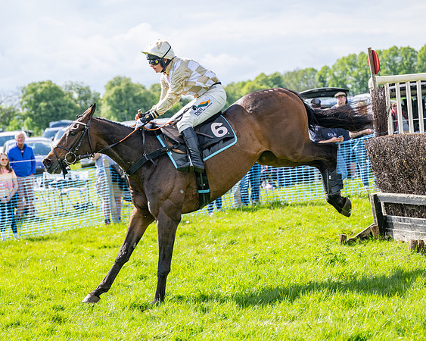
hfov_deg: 17.4
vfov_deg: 13.9
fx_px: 1392
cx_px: 202
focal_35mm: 110
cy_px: 170
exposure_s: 1/2000
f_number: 4
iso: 400
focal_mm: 98
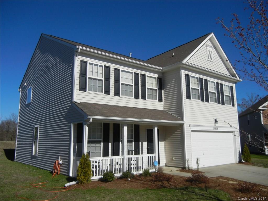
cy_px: 100
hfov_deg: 60.0
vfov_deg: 46.8
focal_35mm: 30
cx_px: 134
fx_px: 232
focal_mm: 5.4
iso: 160
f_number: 7
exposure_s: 1/1035
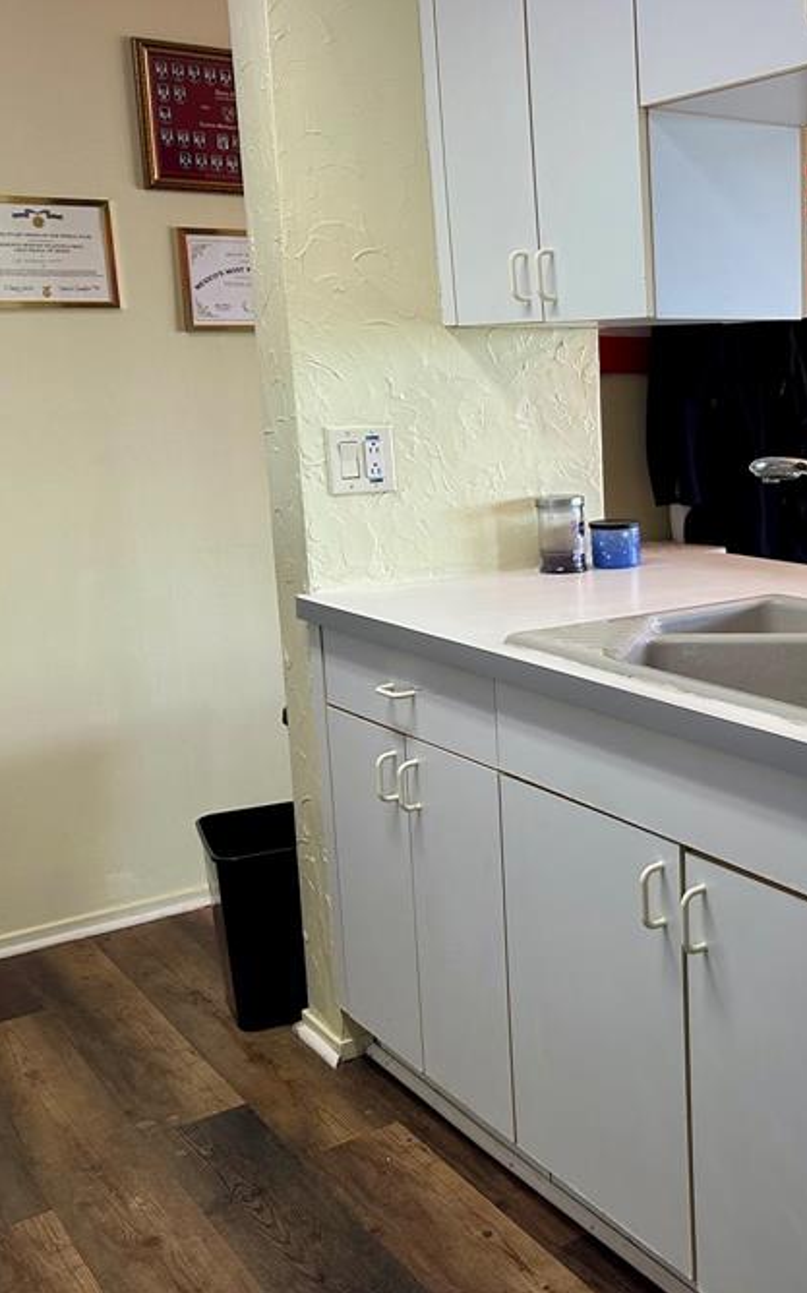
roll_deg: +1.0
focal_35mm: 39
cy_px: 616
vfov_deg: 50.4
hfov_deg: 30.7
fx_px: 1374
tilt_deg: -10.8
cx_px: 786
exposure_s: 1/120
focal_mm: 6.86
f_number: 1.78
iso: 160
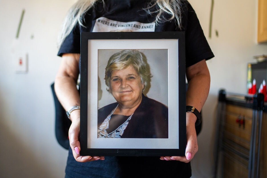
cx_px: 134
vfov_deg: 37.9
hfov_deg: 54.4
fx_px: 260
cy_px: 89
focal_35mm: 35
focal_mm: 35
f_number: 1.8
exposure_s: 1/320
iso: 1000
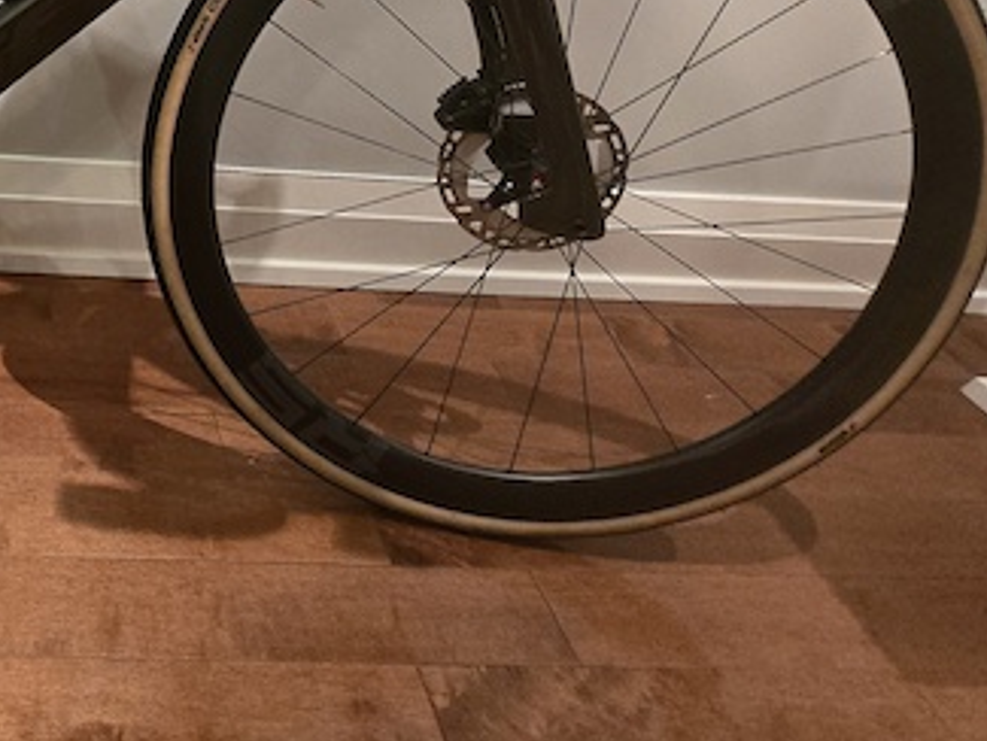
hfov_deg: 48.7
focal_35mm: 32
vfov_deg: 37.2
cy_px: -73
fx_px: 913
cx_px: 46
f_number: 2.2
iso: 1000
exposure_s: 1/60
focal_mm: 2.2
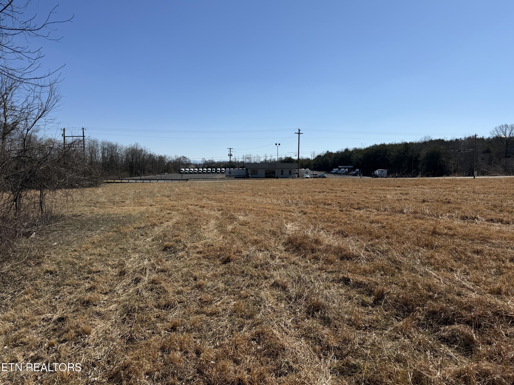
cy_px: 192
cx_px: 257
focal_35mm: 24
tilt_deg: -3.9
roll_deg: +1.1
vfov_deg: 56.8
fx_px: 356
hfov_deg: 71.6
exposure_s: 1/8130
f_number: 1.78
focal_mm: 6.76
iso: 80
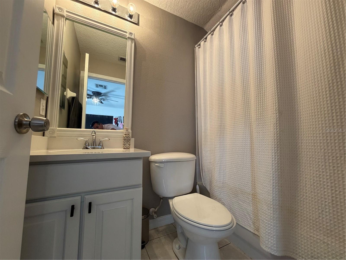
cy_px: 130
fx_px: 140
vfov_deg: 85.7
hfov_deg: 102.1
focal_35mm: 14
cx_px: 173
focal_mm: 2.22
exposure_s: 1/120
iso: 320
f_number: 2.2
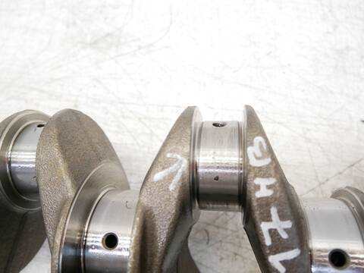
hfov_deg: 71.6
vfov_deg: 56.8
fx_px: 252
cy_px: 136
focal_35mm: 24
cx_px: 182
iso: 800
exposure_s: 1/60
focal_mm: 12
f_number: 3.5
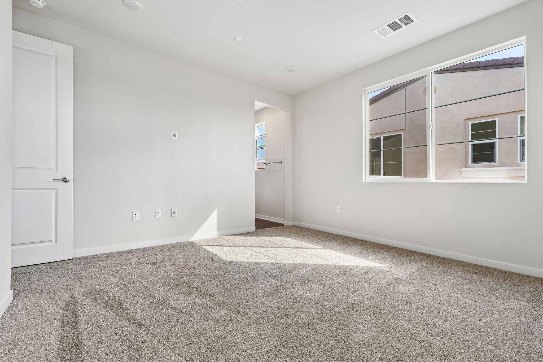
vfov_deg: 73.7
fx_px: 241
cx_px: 272
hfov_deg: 96.7
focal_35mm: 16
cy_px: 181
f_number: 8
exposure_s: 1/60
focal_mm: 16
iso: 200
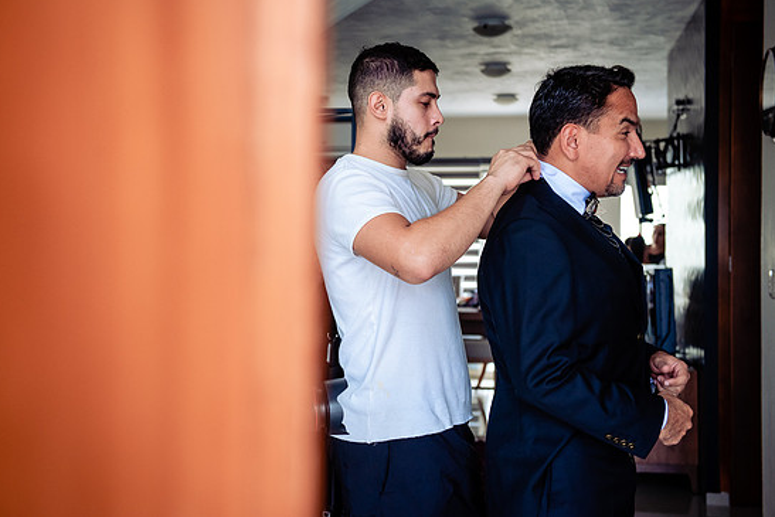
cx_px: 367
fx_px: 1141
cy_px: 244
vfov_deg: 25.5
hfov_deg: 37.5
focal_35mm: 53
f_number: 3.5
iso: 1250
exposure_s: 1/250
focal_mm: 50
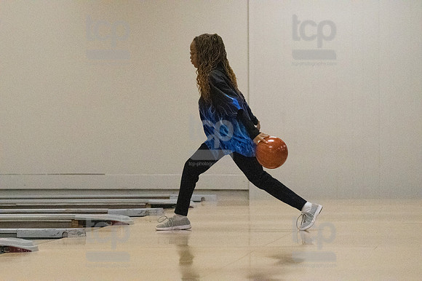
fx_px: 2284
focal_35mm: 195
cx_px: 211
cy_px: 140
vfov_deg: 7.0
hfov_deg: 10.6
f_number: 4
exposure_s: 1/1250
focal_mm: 130
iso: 10000
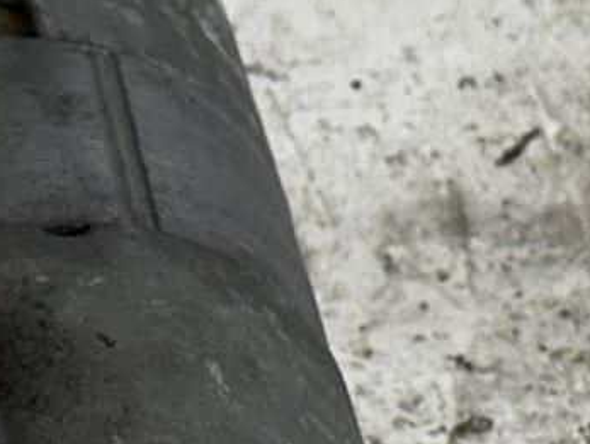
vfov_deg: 5.2
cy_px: 640
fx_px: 4829
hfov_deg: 7.0
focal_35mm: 283
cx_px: 117
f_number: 1.78
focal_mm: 6.86
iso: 64
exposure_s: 1/100
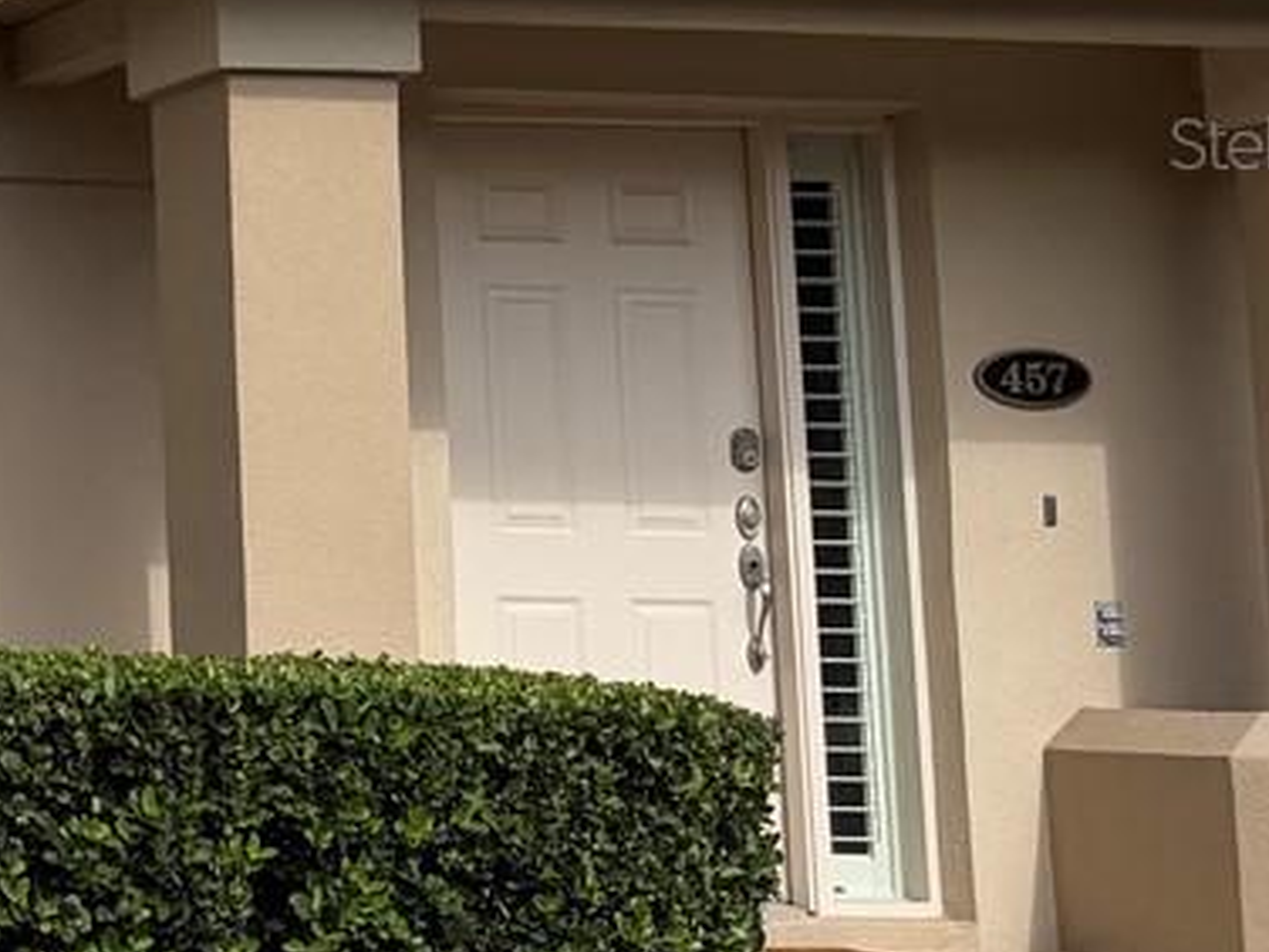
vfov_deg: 14.4
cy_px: 142
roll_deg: -1.0
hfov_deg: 15.6
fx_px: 3739
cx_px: -1212
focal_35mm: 102
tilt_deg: +7.9
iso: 80
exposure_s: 1/3279
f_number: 1.78
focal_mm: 6.76
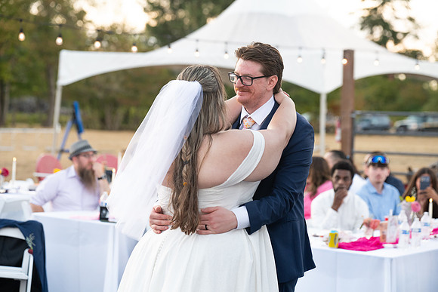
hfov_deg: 19.1
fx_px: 1302
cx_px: 219
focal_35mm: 107
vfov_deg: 12.8
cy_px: 146
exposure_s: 1/500
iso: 1600
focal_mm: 107
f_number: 4
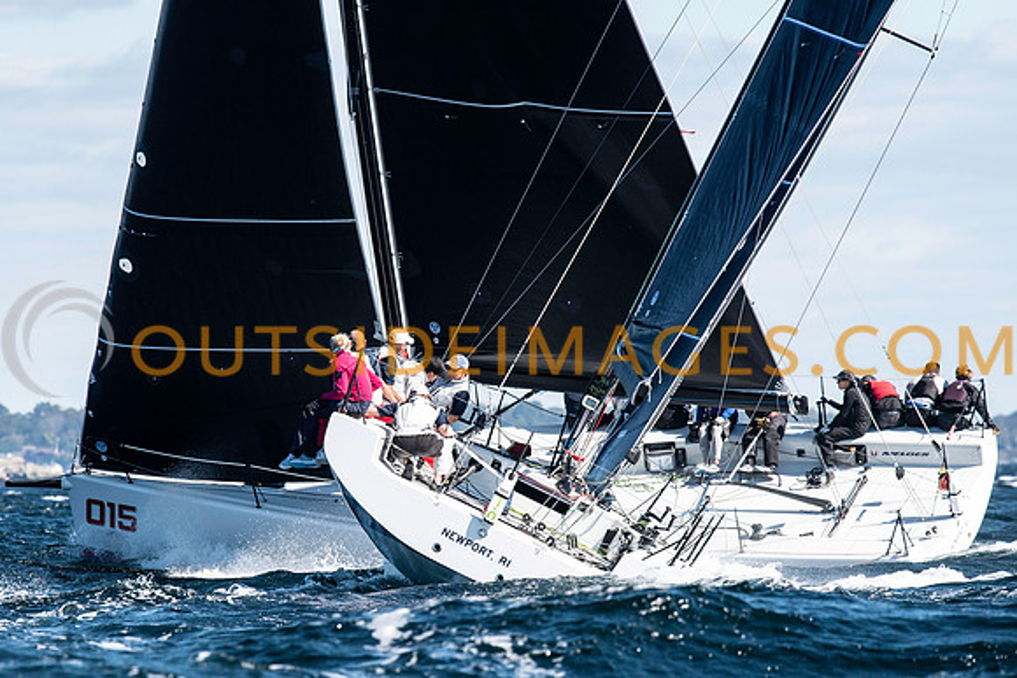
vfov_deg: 2.6
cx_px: 478
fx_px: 14675
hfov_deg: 4.0
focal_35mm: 519
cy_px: 386
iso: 320
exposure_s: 1/1250
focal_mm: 300
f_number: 5.6
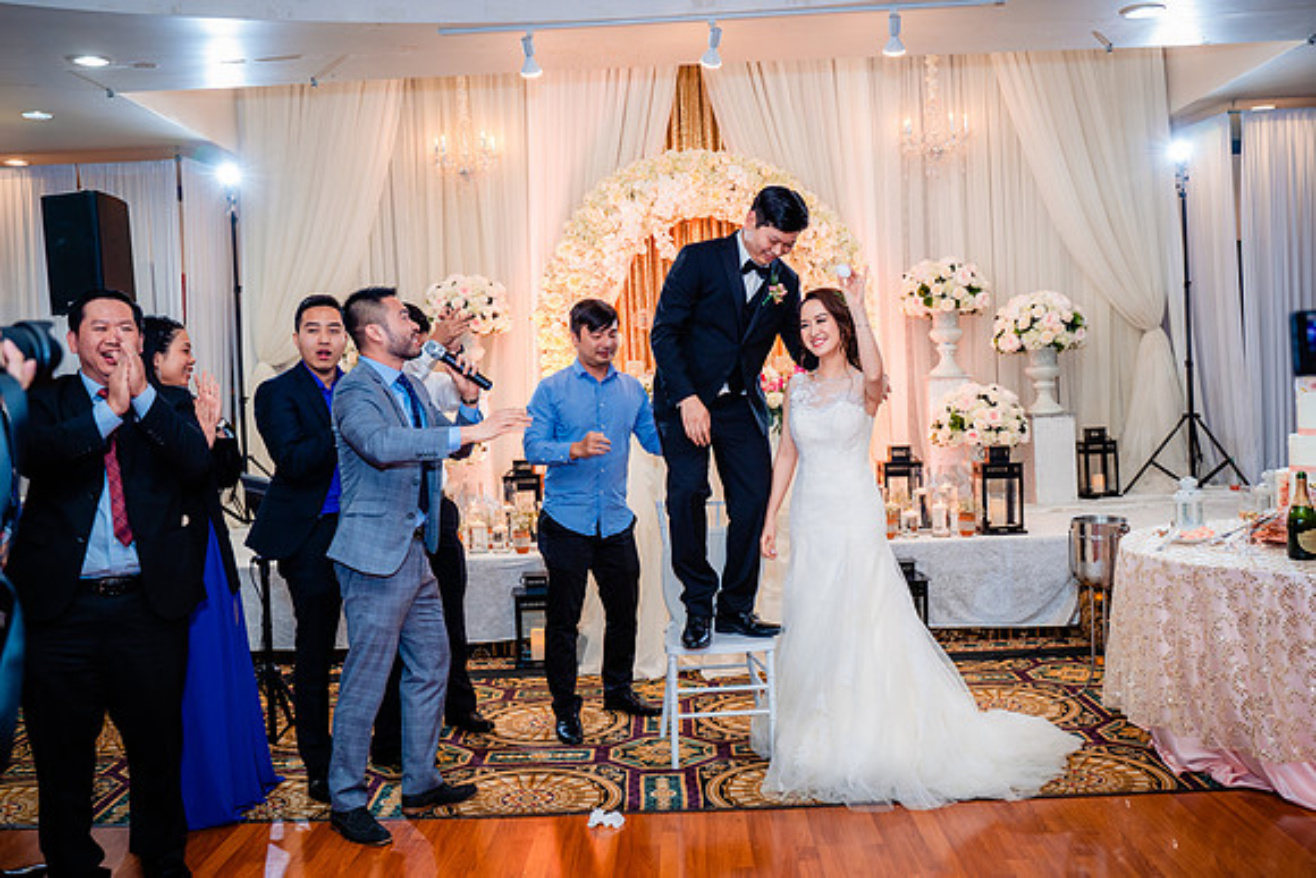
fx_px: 1207
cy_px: 439
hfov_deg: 57.2
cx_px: 658
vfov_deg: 40.0
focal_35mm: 33
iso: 1000
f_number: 3.5
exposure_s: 1/160
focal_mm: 33
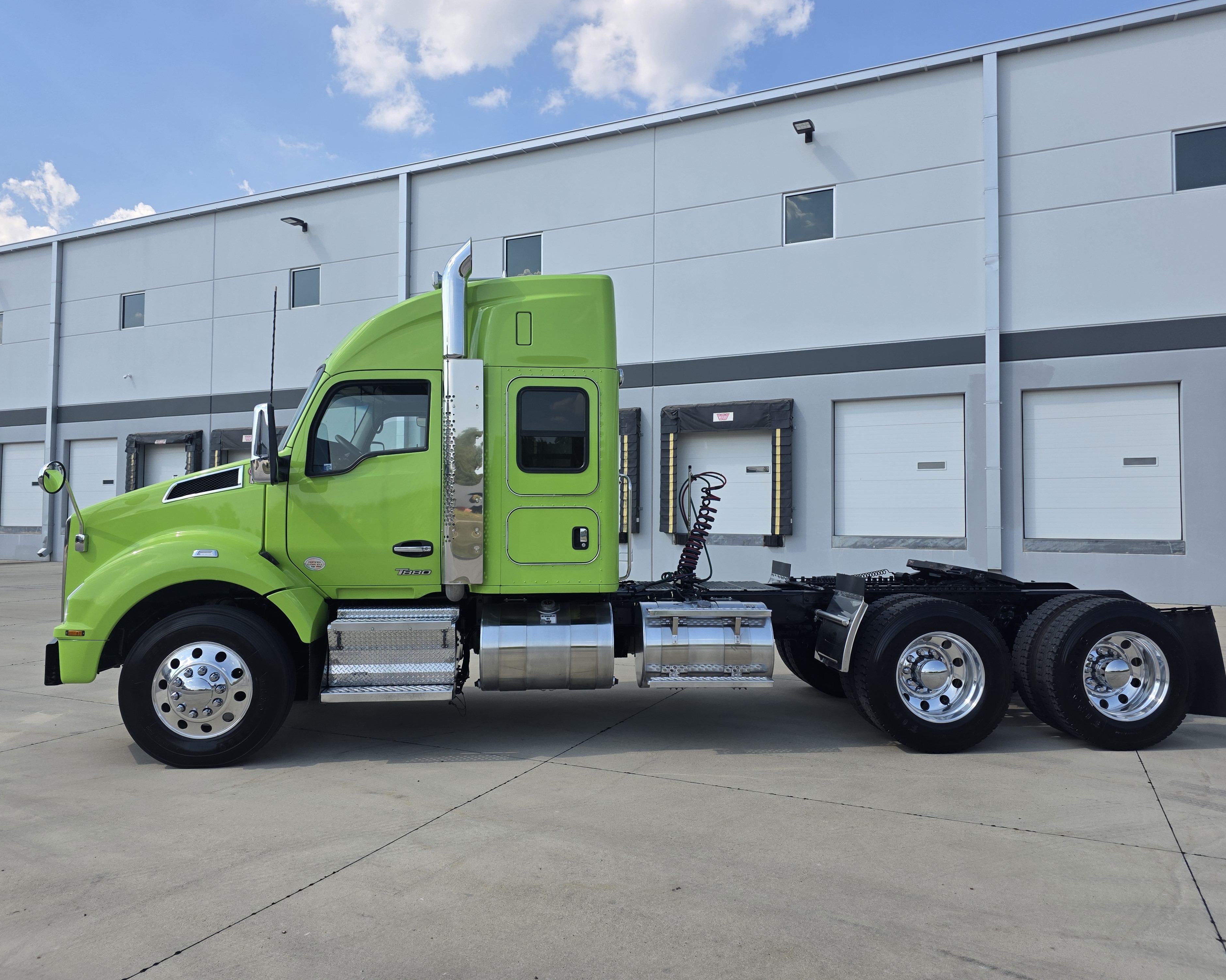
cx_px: 612
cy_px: 490
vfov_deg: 58.8
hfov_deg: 70.3
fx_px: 871
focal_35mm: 24
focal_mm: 6.3
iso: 80
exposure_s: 1/4434
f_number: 1.7
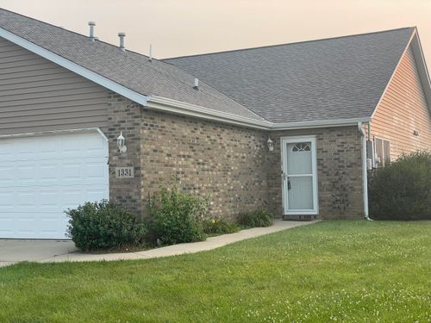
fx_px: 647
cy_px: 162
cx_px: 216
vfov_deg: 28.0
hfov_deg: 36.8
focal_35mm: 52
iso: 25
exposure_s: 1/436
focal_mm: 6
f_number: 2
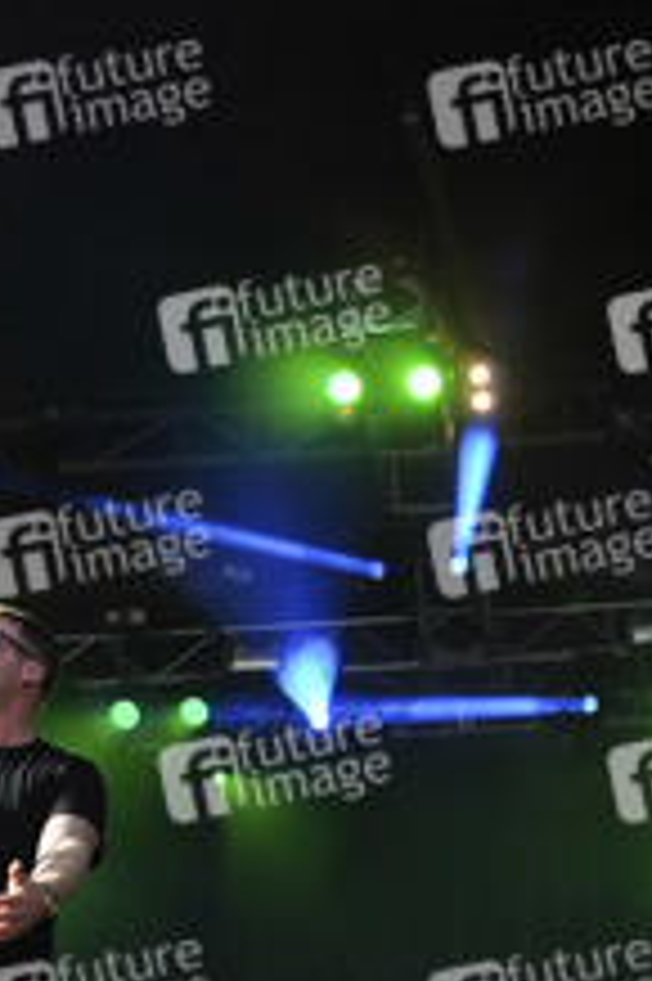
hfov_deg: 20.7
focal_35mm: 64
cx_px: 603
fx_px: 1741
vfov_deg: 31.2
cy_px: 657
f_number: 5
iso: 400
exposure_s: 1/500
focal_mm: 31
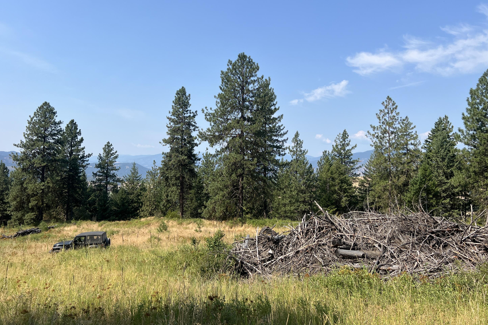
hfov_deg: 65.5
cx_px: 240
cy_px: 146
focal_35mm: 28
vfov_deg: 46.3
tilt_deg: +3.4
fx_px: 380
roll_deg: -0.9
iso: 50
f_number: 1.5
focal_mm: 5.7
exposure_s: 1/4115
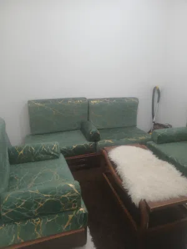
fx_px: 187
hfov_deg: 53.1
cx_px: 94
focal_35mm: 26
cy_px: 124
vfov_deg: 67.3
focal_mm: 3.98
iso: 160
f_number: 1.8
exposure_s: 1/50
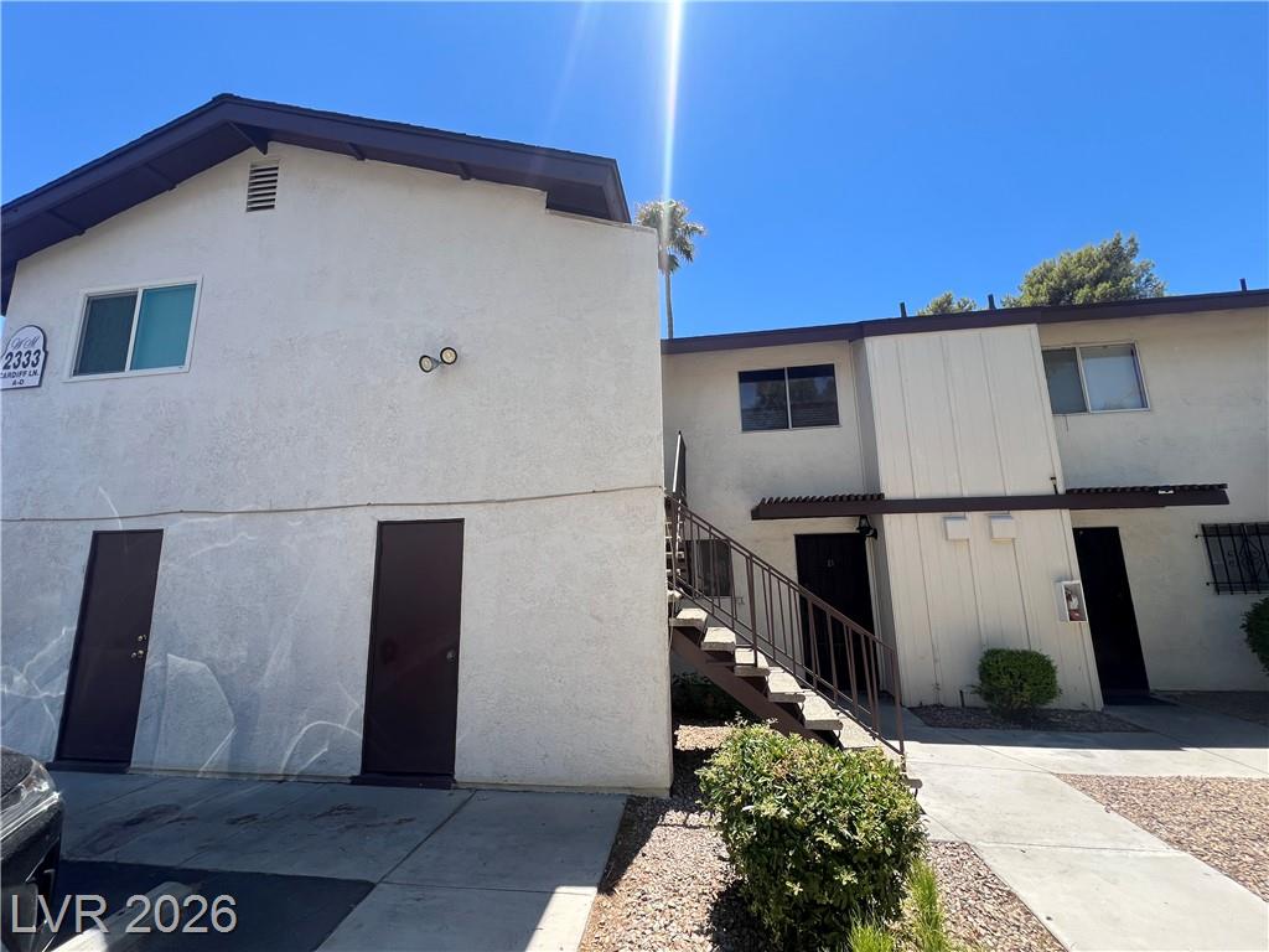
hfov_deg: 106.2
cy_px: 476
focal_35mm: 13
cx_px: 634
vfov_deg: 89.9
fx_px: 477
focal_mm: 1.57
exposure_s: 1/927
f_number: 1.8
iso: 32
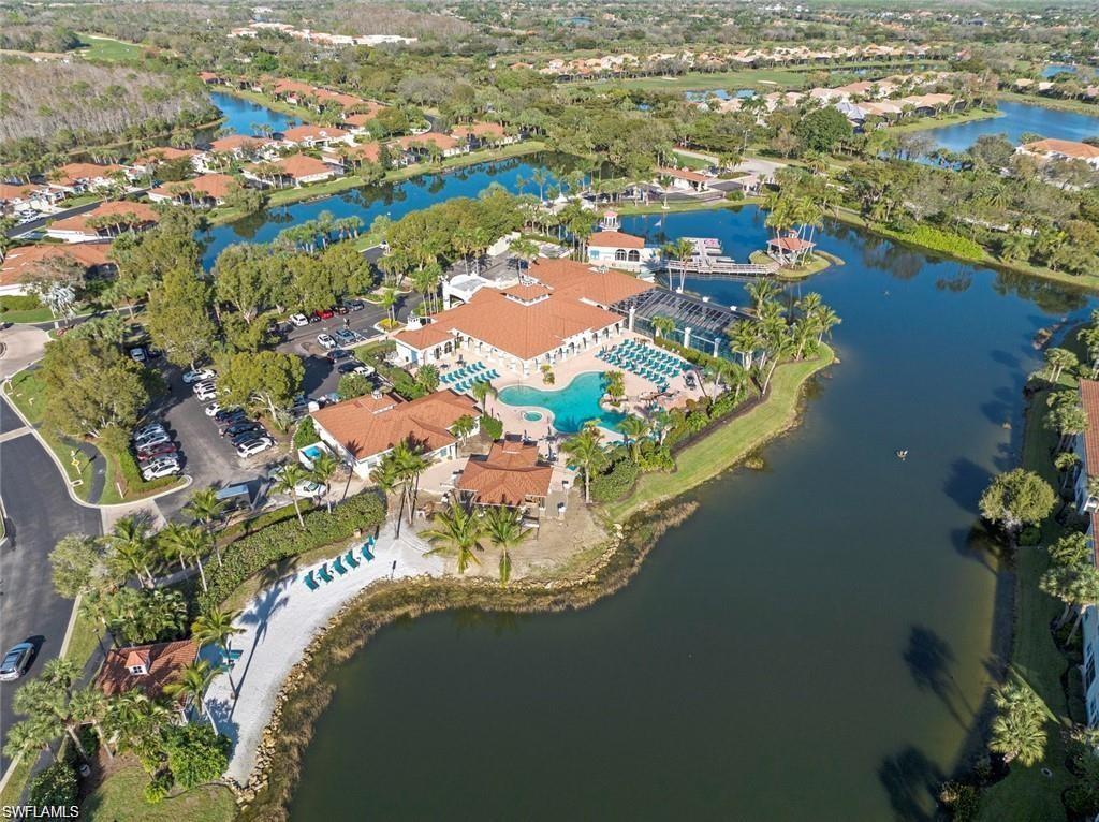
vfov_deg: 56.7
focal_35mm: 24
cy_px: 411
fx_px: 761
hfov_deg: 71.6
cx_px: 550
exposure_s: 1/3200
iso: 140
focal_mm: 12.29
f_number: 2.8
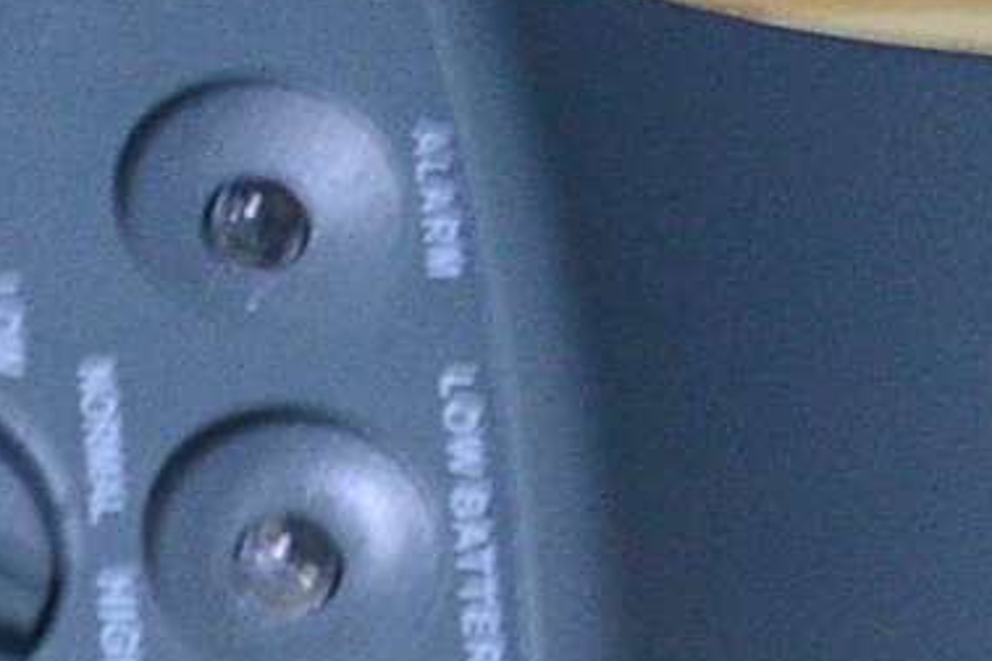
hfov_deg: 6.1
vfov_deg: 4.1
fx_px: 9203
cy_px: -307
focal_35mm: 334
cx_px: -92
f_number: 8
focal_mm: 28
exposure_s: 1/15
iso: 800
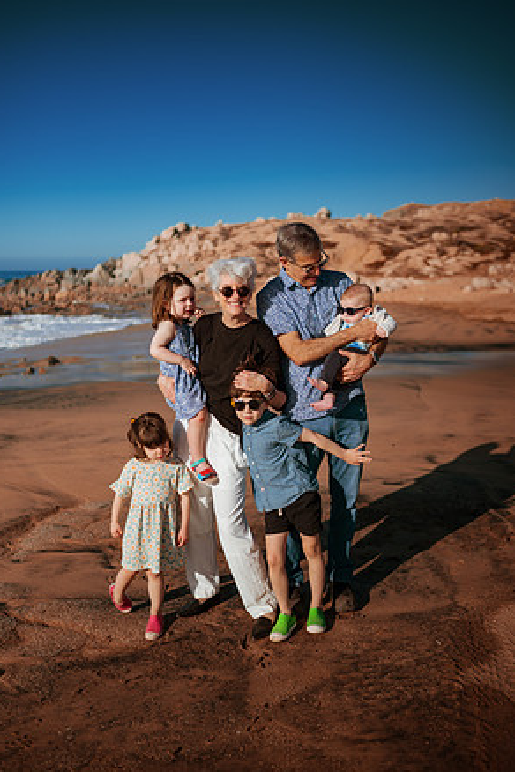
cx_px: 256
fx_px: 772
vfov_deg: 53.1
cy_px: 382
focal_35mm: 36
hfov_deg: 36.9
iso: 50
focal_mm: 35
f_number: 1.8
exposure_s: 1/8000
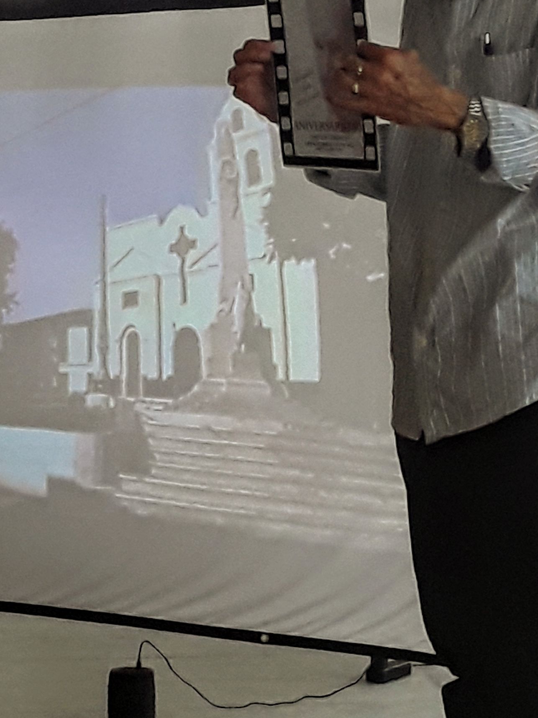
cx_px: 298
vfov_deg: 32.7
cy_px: 312
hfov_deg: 24.8
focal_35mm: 59
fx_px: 1223
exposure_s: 1/40
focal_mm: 3.3
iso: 125
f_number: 2.2
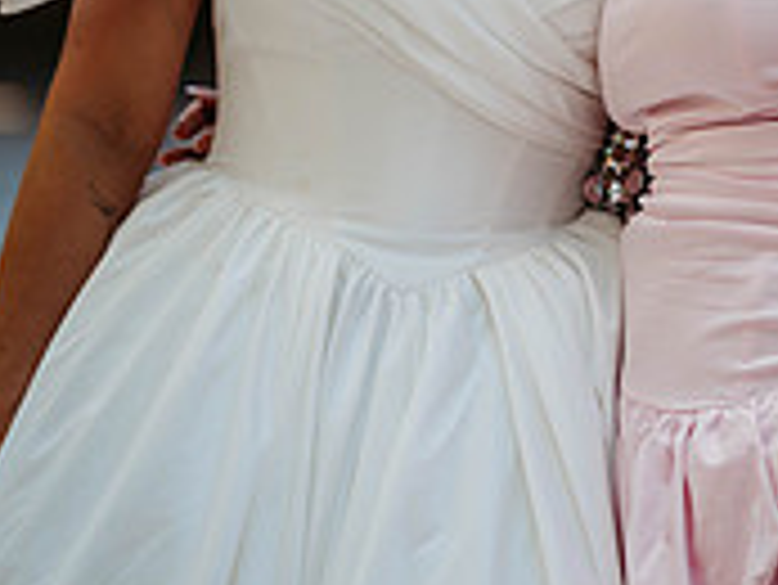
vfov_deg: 7.0
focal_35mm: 212
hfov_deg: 9.3
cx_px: 661
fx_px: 4768
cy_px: -76
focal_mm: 85
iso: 125
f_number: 2
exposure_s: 1/200
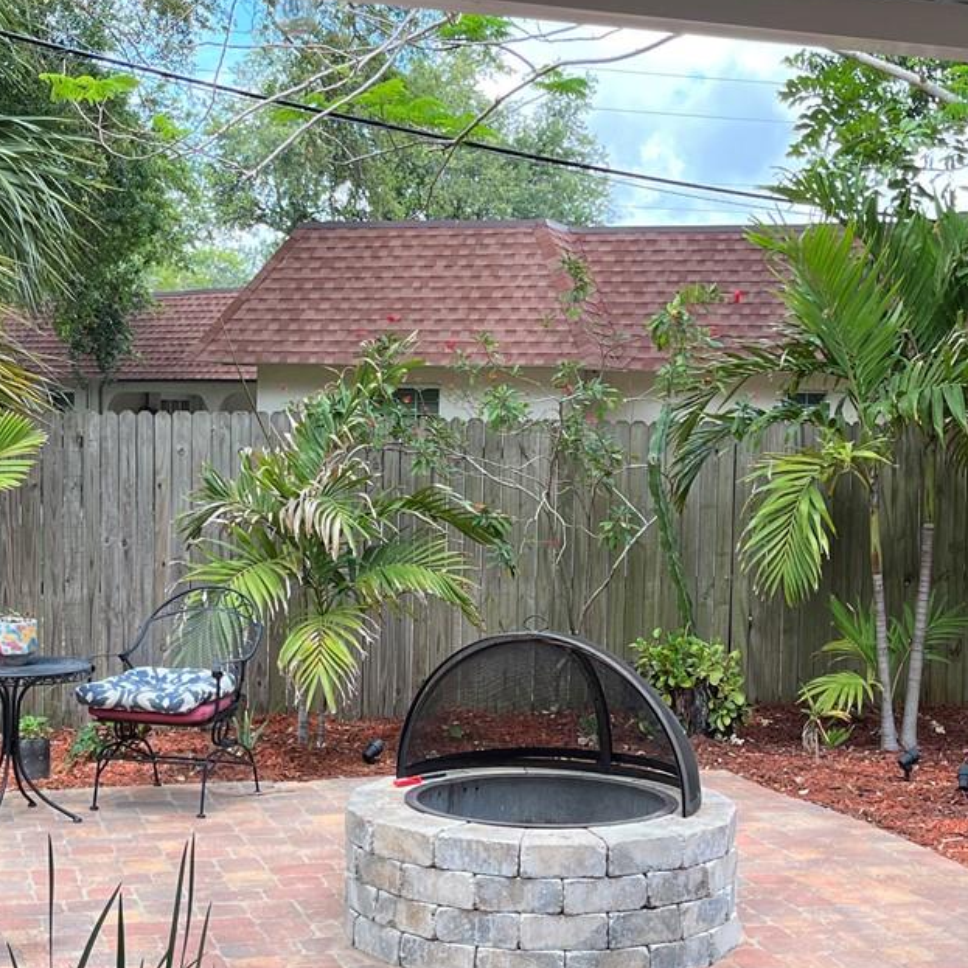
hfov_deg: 29.1
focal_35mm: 59
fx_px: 1867
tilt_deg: -4.3
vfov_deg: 29.0
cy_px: 564
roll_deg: -2.3
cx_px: 486
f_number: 1.6
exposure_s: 1/452
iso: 50
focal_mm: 5.1
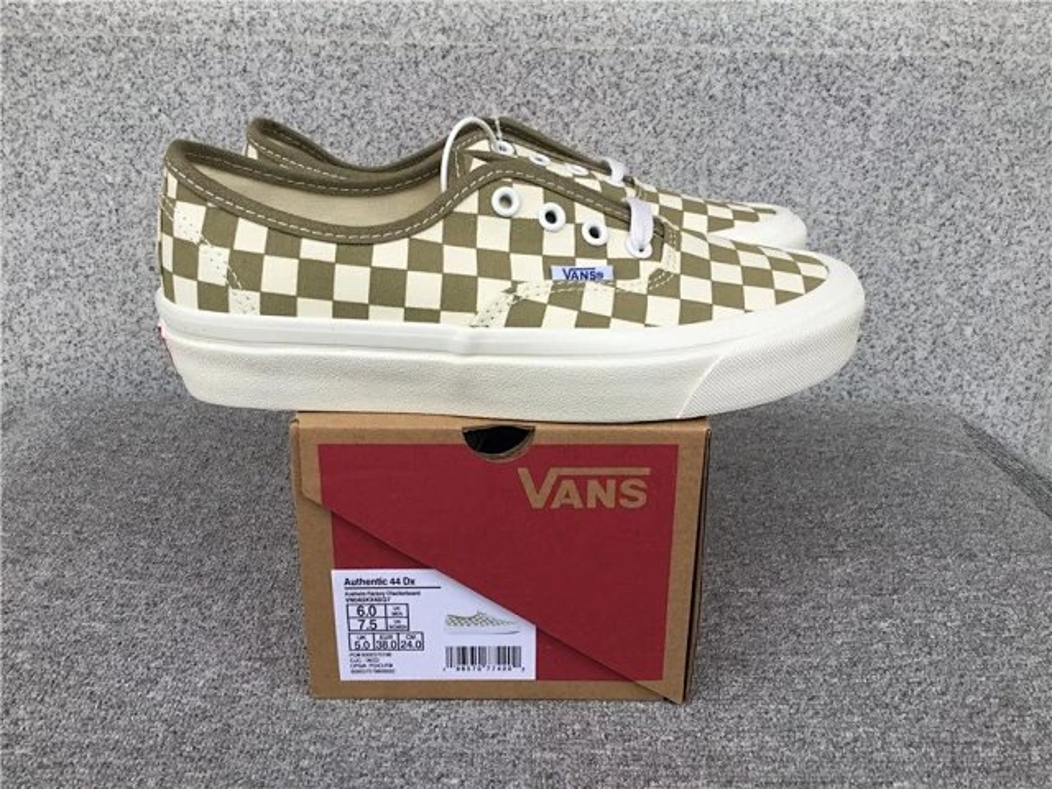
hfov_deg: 58.4
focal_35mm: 31
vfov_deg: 45.4
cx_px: 526
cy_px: 394
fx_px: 942
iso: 25
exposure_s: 1/116
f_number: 2.4
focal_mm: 3.3
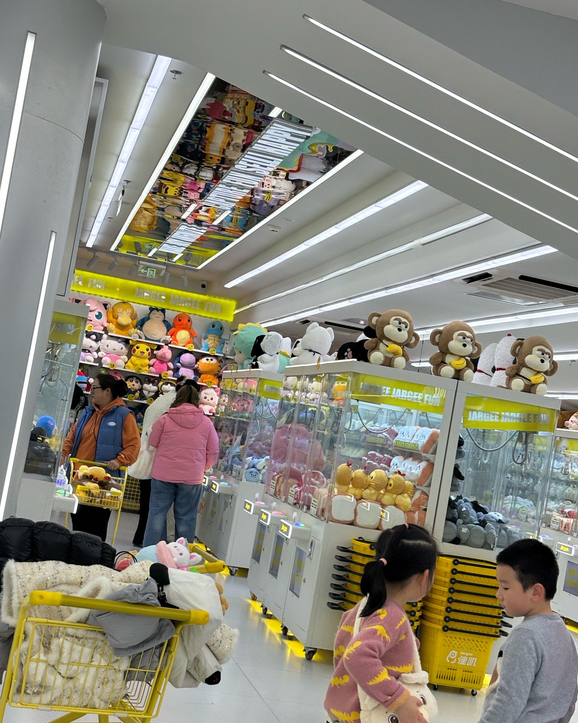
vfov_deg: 33.0
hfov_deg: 26.7
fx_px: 1219
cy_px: 392
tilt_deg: +1.6
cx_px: 291
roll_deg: -11.0
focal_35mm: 57
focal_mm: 5.96
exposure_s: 1/394
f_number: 1.6
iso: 32
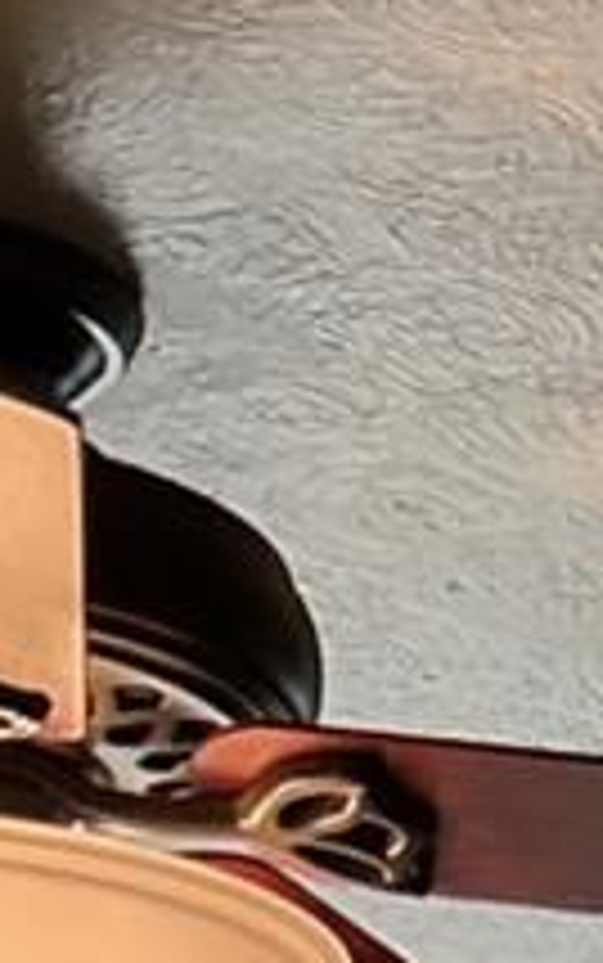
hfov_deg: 5.8
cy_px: 2790
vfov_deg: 8.4
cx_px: 1658
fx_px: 5646
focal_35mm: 215
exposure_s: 1/60
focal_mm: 3
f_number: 1.8
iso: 64
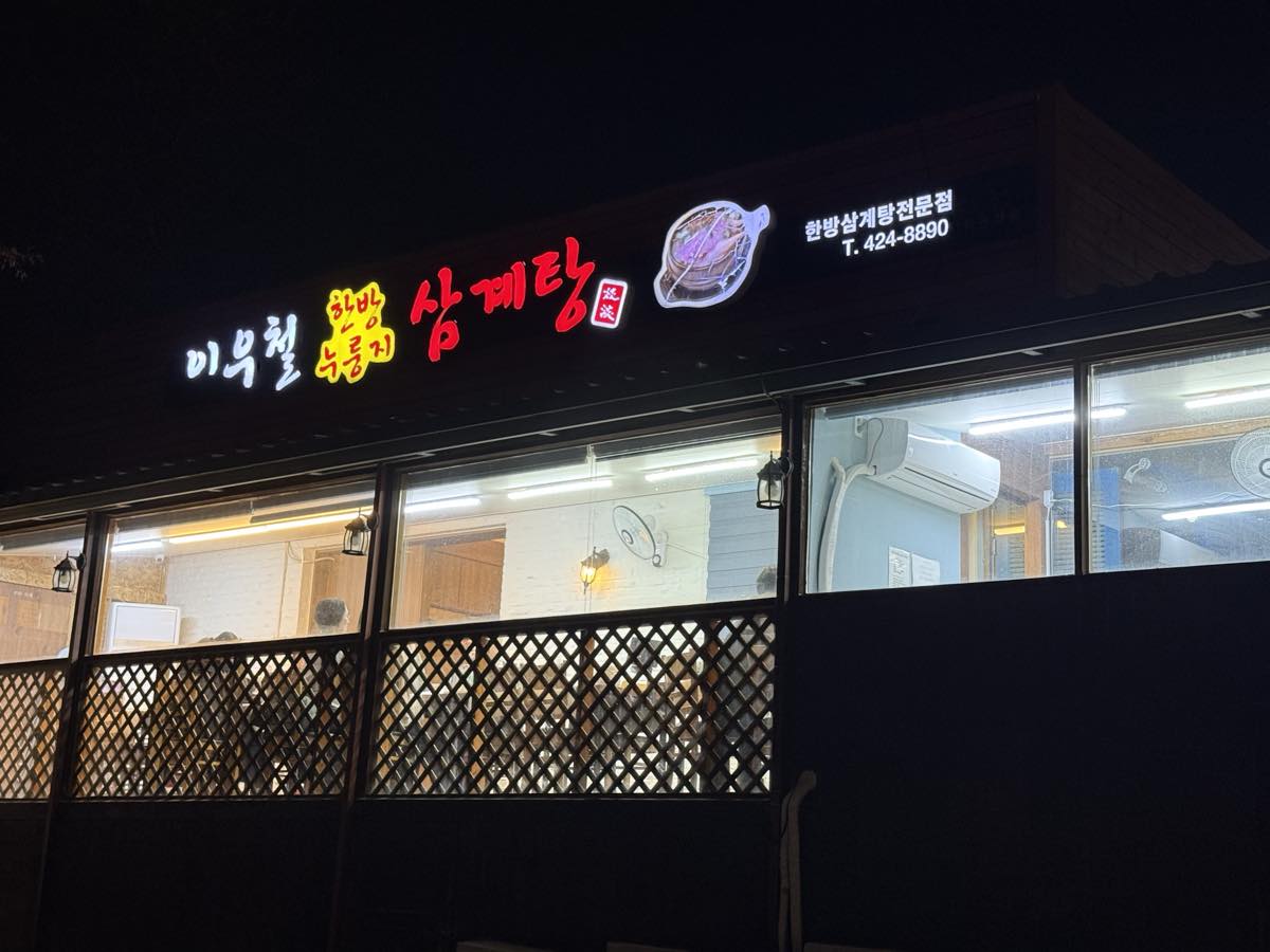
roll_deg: -1.6
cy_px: 476
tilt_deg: +12.2
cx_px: 635
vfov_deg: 30.3
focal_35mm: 48
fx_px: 1761
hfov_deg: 39.7
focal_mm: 6.76
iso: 200
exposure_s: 1/60
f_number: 1.78
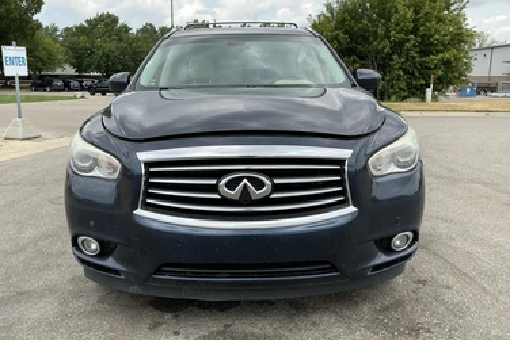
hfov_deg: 60.2
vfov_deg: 42.4
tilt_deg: -5.3
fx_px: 439
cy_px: 169
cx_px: 241
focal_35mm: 31
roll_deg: -1.7
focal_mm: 3
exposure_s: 1/1076
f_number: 1.8
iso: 25
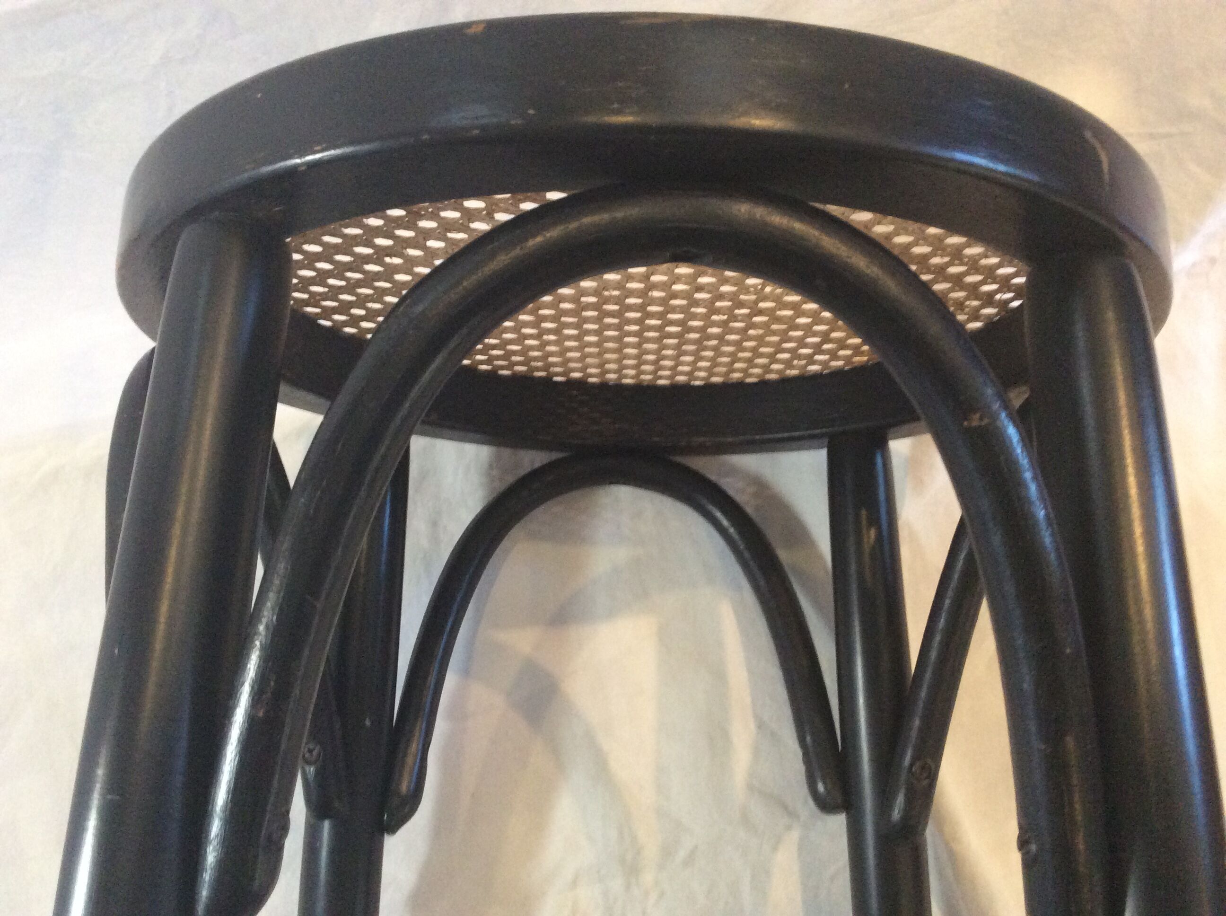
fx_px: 1132
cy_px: 458
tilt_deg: -78.0
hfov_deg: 56.9
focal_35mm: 32
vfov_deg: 44.1
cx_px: 613
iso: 200
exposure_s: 1/25
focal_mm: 3.3
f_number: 2.4
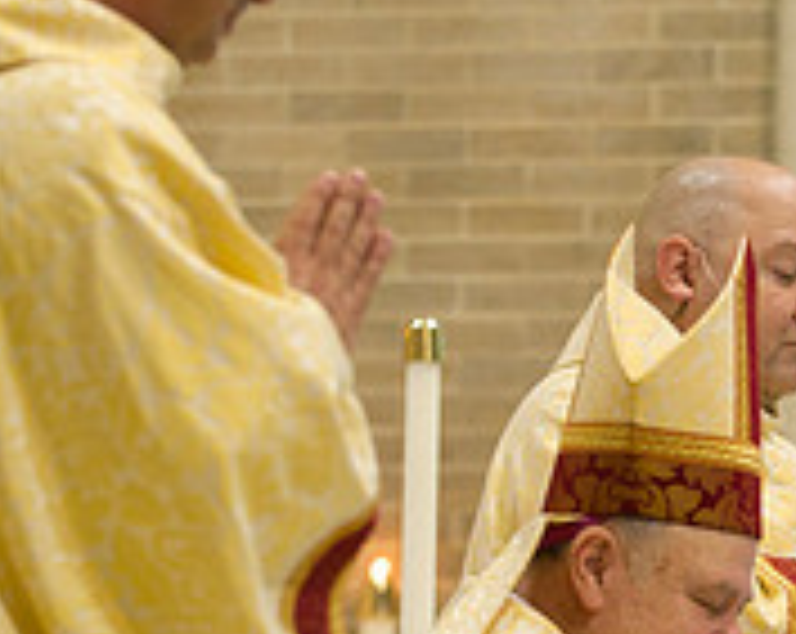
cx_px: 940
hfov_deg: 6.1
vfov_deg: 4.9
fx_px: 7385
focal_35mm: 314
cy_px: 603
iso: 2000
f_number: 2.8
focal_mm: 102
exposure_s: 1/160
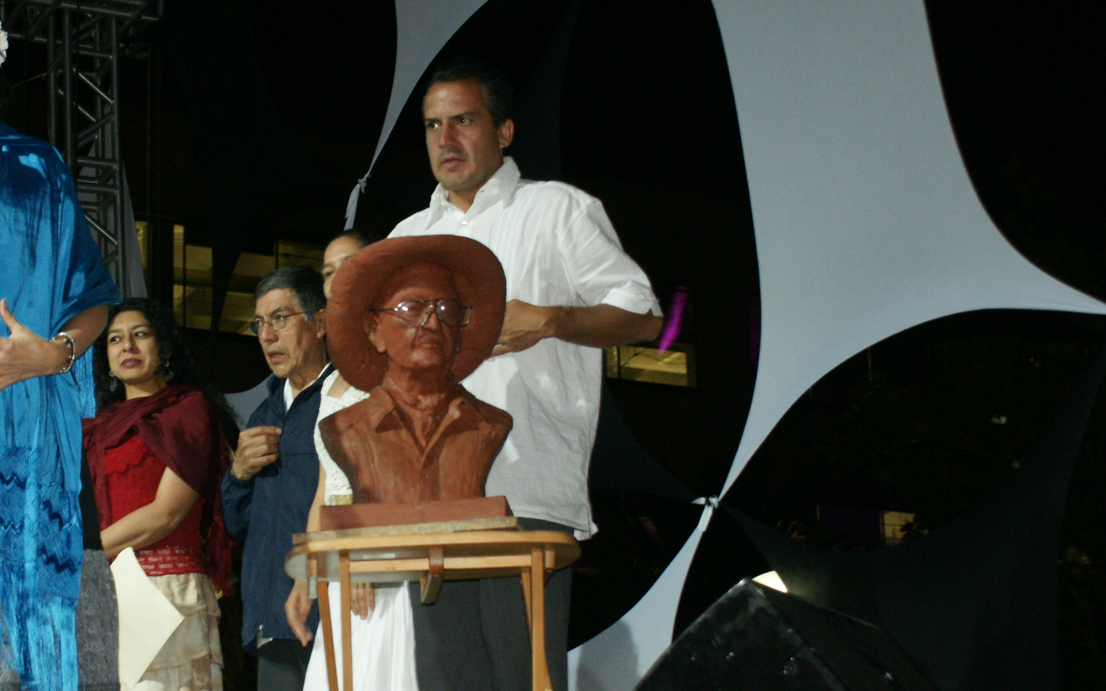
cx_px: 268
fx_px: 2170
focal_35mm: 72
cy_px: 463
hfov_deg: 28.2
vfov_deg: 18.0
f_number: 5
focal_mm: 30
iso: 800
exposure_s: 1/60
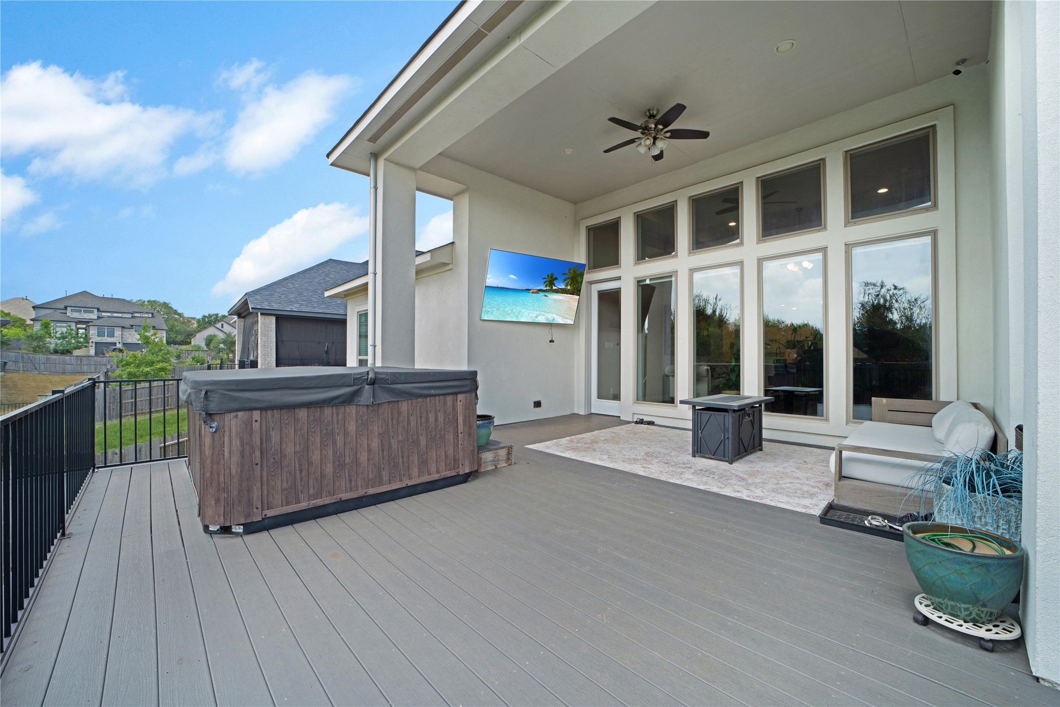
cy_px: 354
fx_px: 412
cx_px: 530
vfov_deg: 81.2
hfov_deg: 104.3
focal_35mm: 14
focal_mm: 14
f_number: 8
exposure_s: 1/90
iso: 160
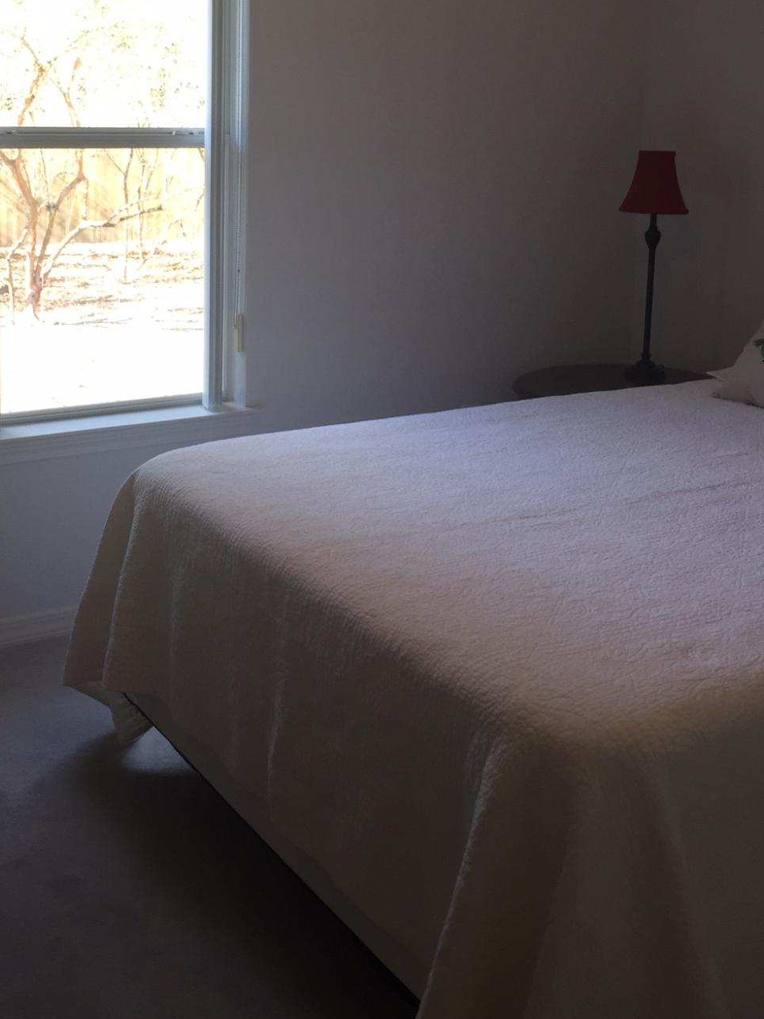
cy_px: 326
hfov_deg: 32.2
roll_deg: -0.7
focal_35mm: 45
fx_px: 1324
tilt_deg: -8.2
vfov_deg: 41.4
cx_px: 334
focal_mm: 4.15
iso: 32
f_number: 2.2
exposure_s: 1/60
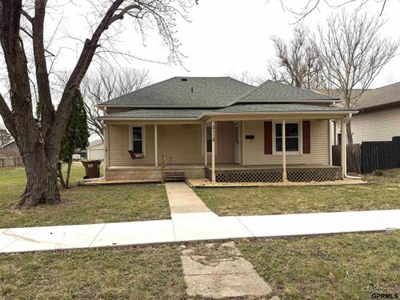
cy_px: 150
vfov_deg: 56.8
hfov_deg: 71.6
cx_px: 200
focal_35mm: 24
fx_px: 277
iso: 80
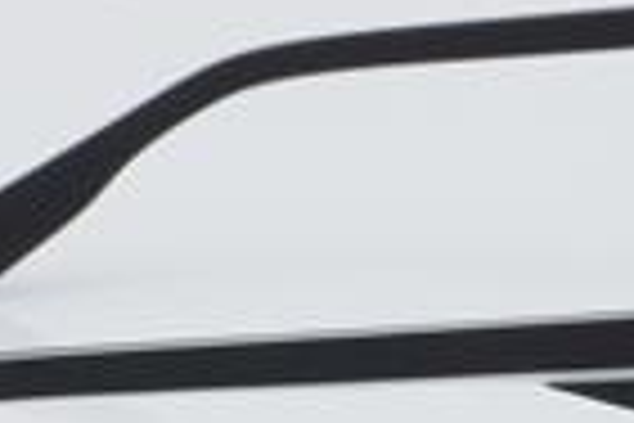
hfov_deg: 9.6
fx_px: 3751
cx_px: 463
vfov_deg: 6.4
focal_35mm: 213
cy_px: 328
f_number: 32
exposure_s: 1/3
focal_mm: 50
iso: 100
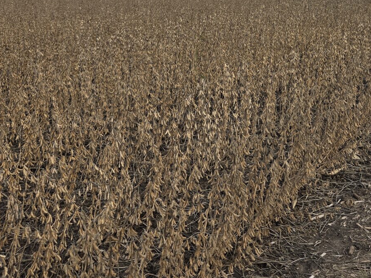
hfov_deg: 38.6
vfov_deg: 27.5
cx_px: 234
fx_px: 525
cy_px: -16
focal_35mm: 49
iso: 80
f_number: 1.8
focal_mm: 5.4
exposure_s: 1/2797
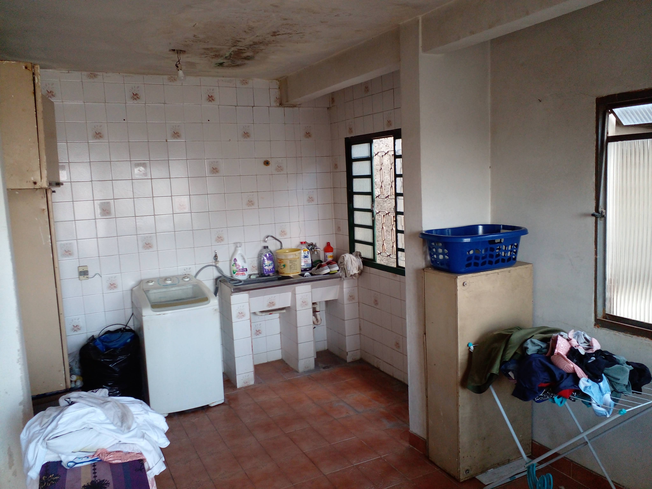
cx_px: 326
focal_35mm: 27
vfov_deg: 51.4
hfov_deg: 65.3
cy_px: 244
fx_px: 509
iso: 100
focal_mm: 3.6
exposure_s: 1/60
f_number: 1.9
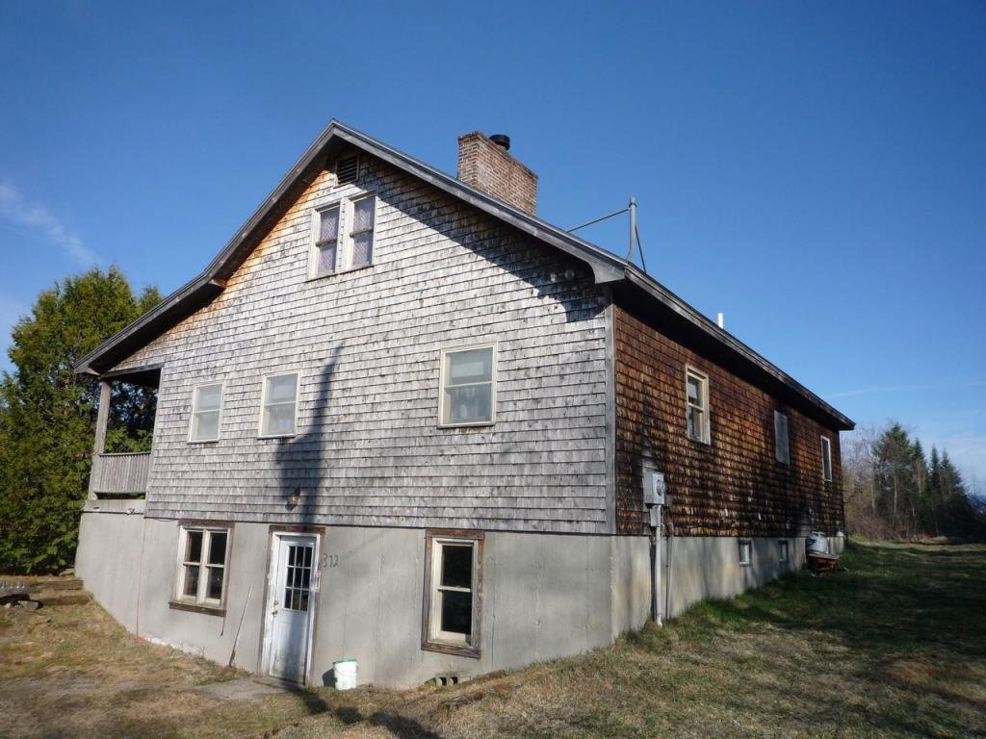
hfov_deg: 69.4
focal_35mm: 25
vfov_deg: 54.9
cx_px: 493
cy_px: 370
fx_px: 712
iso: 100
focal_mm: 4.4
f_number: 4
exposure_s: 1/800
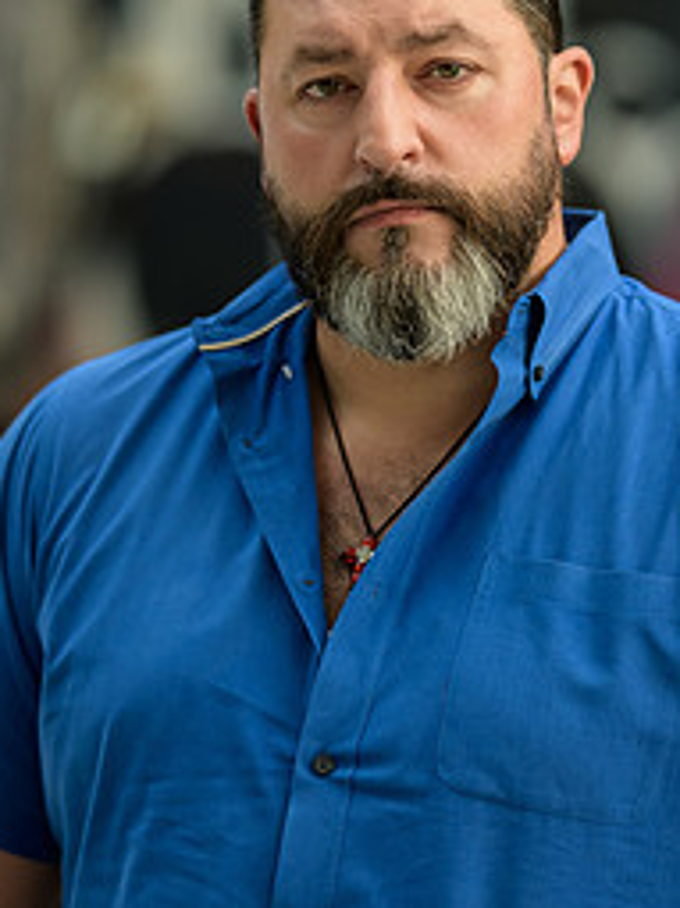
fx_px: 6003
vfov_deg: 8.6
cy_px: 345
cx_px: 402
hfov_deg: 6.5
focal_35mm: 229
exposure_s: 1/250
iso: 200
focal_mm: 135
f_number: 2
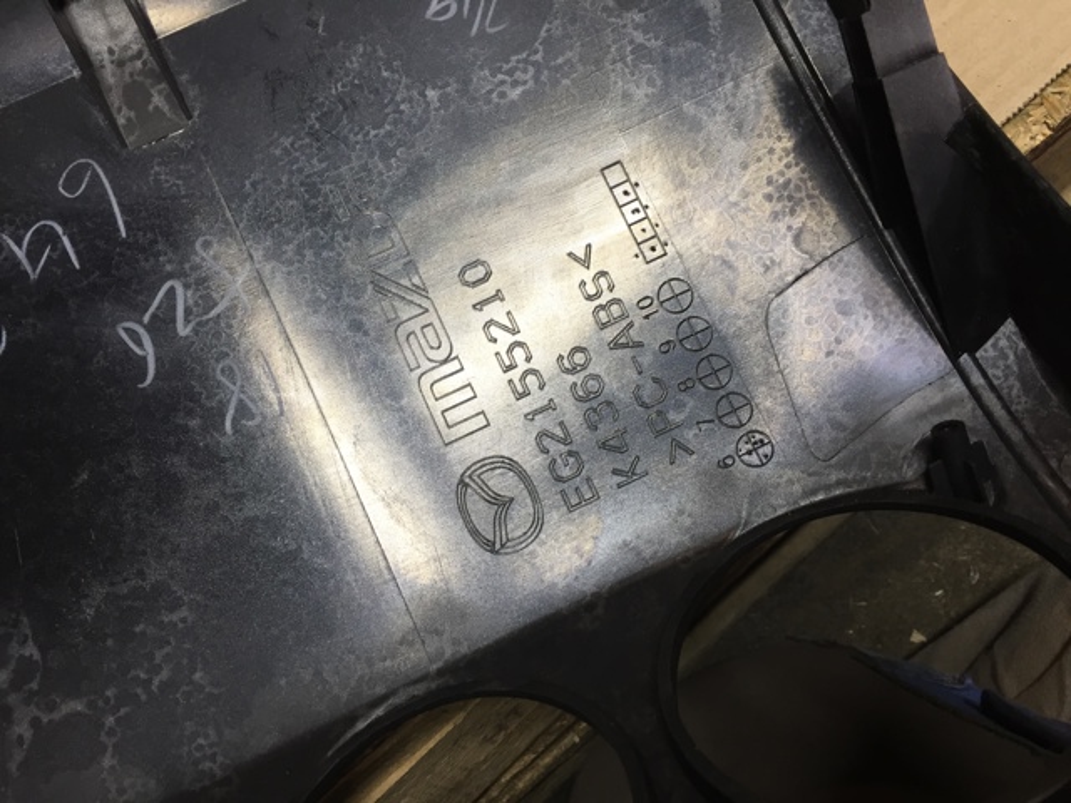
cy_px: 402
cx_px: 536
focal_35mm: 29
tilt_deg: -62.2
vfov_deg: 48.2
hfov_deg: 61.7
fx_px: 897
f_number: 2.2
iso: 32
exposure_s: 1/33
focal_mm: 4.15
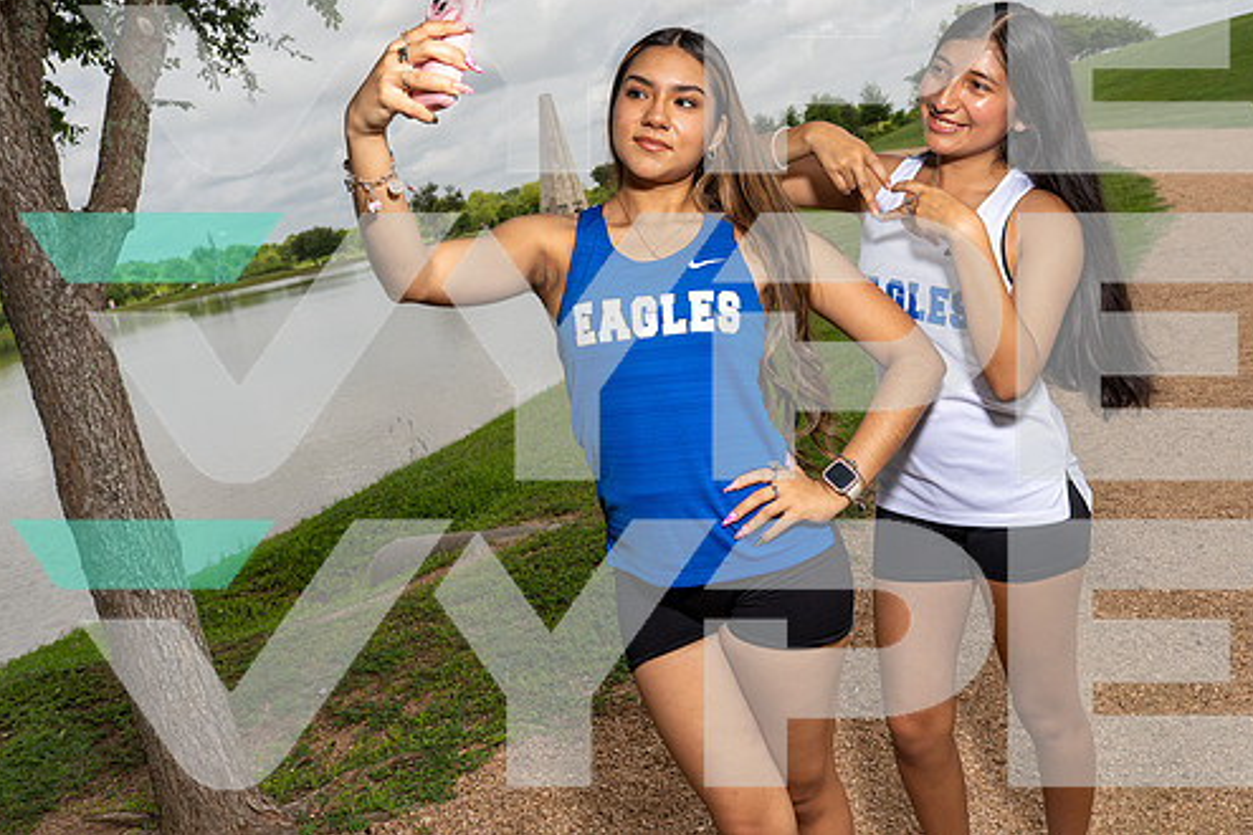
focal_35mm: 34
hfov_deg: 55.8
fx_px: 1183
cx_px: 663
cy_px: 348
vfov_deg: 38.8
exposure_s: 1/250
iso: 100
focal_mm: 29
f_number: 8
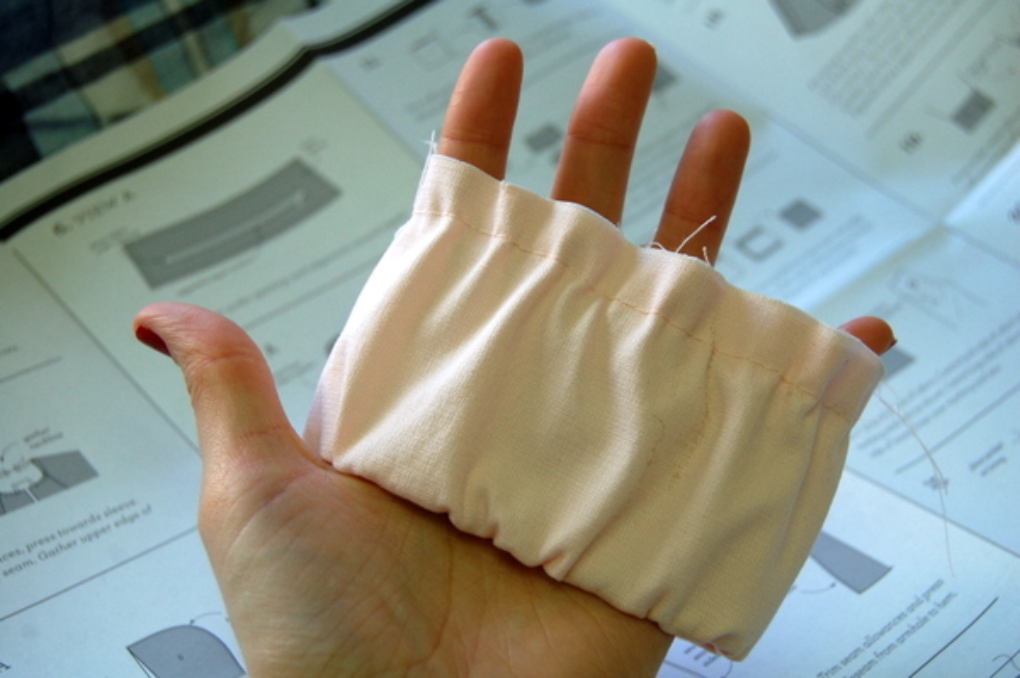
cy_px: 339
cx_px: 510
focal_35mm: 57
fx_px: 1614
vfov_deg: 23.7
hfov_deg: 35.1
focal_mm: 38
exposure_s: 1/125
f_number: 5.6
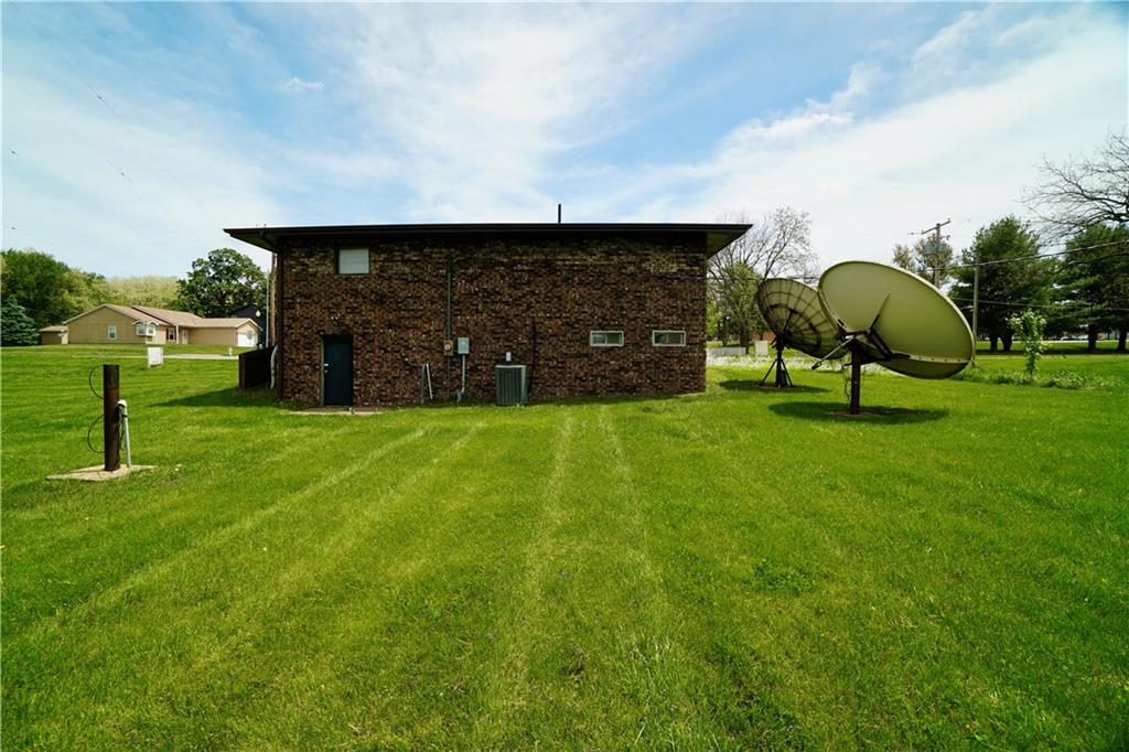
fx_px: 470
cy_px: 376
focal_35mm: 15
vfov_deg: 77.3
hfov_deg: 100.4
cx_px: 564
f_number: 9
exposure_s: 1/100
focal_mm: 10
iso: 100
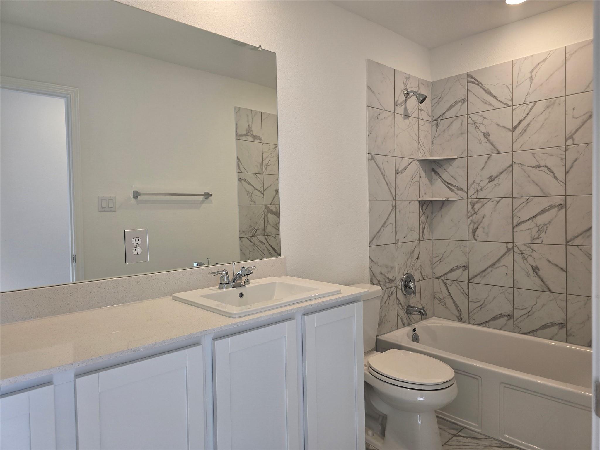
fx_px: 399
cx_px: 300
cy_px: 225
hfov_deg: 73.9
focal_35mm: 23
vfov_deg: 58.9
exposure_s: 1/120
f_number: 1.7
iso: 80
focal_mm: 6.3
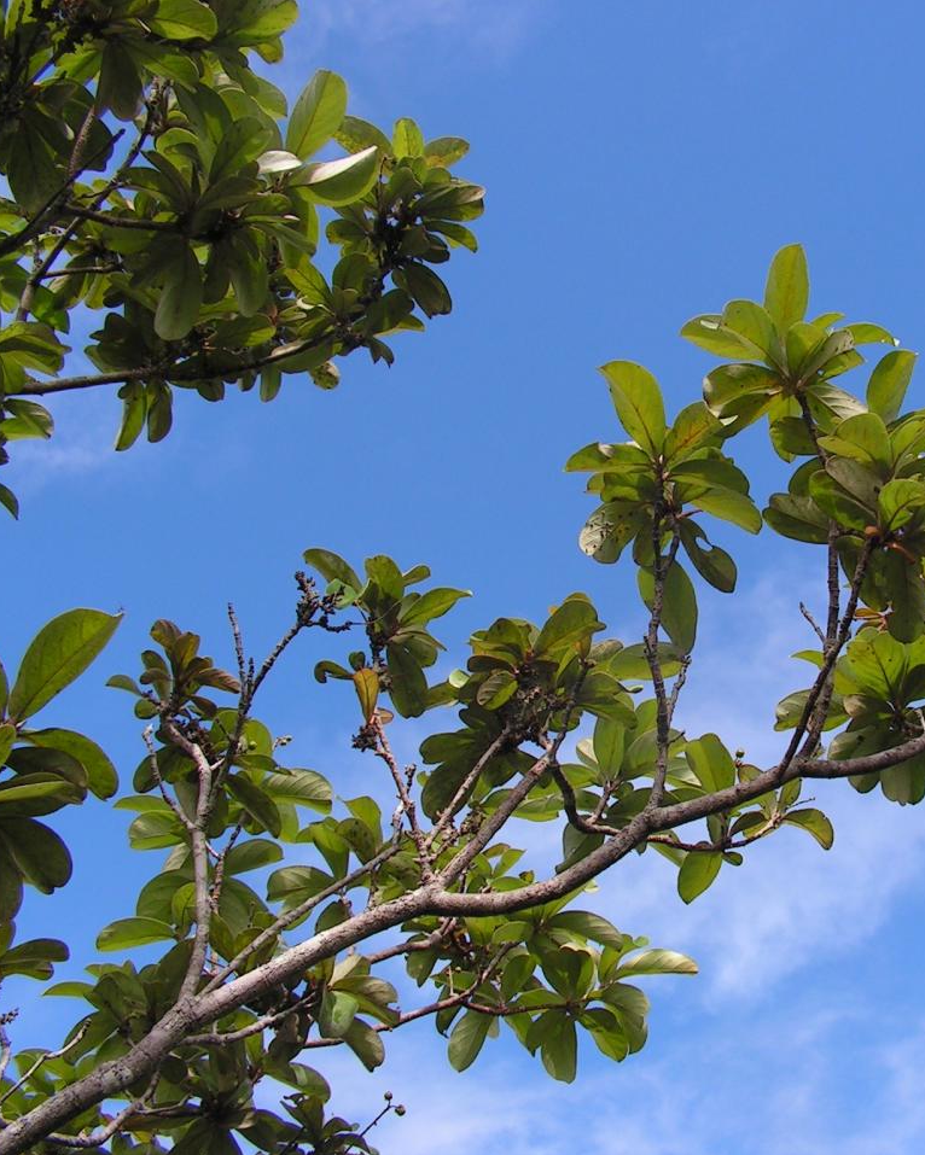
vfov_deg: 39.5
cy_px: 578
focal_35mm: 47
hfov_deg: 31.6
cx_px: 682
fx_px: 1608
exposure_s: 1/400
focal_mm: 6
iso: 64
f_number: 4.8
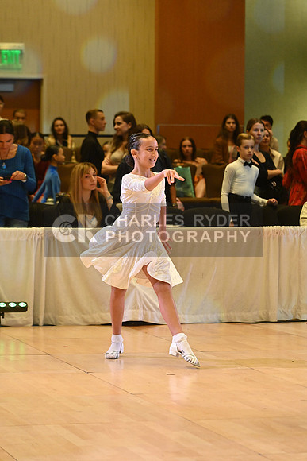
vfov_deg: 15.2
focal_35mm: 135
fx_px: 1726
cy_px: 230
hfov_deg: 10.2
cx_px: 154
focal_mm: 135
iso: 4000
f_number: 5.6
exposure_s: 1/400
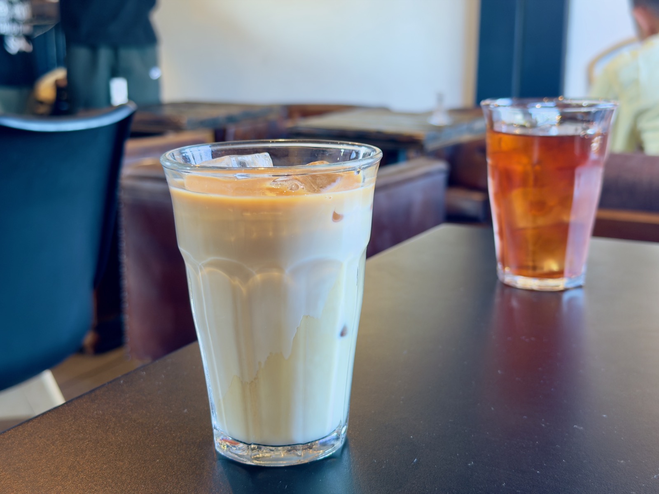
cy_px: 247
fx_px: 914
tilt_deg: -13.0
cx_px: 330
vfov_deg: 30.3
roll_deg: -0.1
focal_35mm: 48
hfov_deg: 39.7
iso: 200
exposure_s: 1/50
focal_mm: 6.76
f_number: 1.78
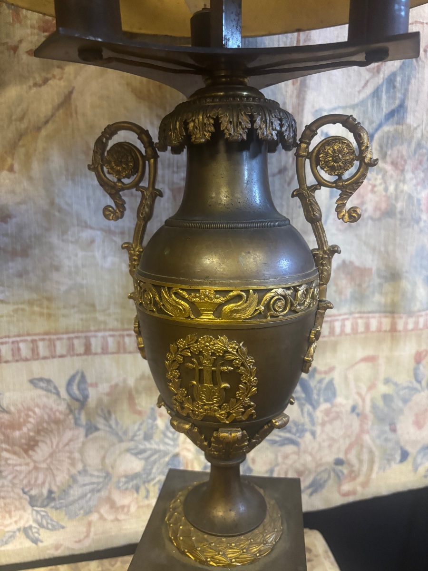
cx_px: 214
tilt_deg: -12.7
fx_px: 429
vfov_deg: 67.3
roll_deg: -0.3
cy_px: 286
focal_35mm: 26
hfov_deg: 53.1
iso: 500
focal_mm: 5.96
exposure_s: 1/33
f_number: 1.6
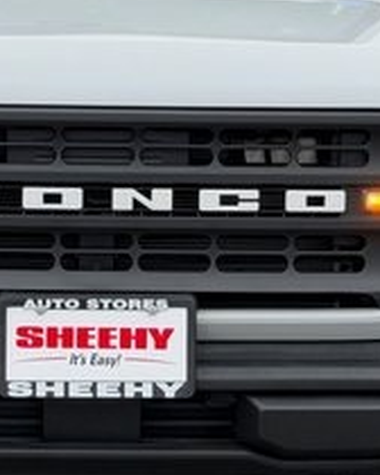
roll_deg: +0.5
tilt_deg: -8.9
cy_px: 181
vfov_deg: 13.5
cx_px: 120
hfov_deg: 10.8
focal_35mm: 143
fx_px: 2010
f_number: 1.78
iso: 64
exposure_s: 1/1285
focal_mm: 6.76
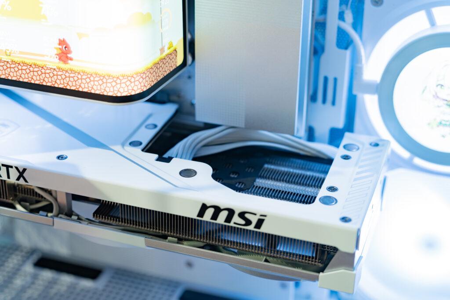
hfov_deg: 31.4
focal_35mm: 64
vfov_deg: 21.2
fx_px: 800
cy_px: 150
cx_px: 225
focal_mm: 64
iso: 400
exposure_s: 1/25
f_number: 4
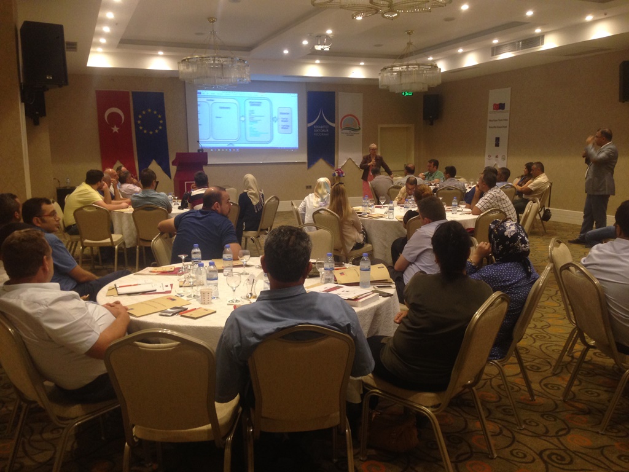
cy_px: 236
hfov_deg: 55.4
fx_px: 600
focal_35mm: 33
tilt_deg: -8.0
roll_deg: +1.3
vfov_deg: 42.9
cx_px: 314
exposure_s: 1/20
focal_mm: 4.12
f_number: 2.4
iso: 125
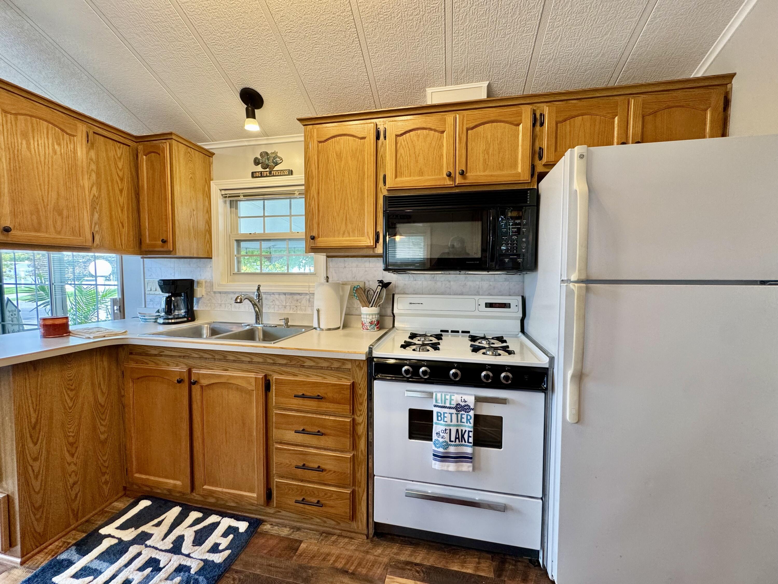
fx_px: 315
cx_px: 389
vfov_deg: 85.7
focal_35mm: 14
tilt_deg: -3.7
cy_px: 292
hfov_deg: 102.1
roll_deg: -0.5
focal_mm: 2.22
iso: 200
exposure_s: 1/120
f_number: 2.2
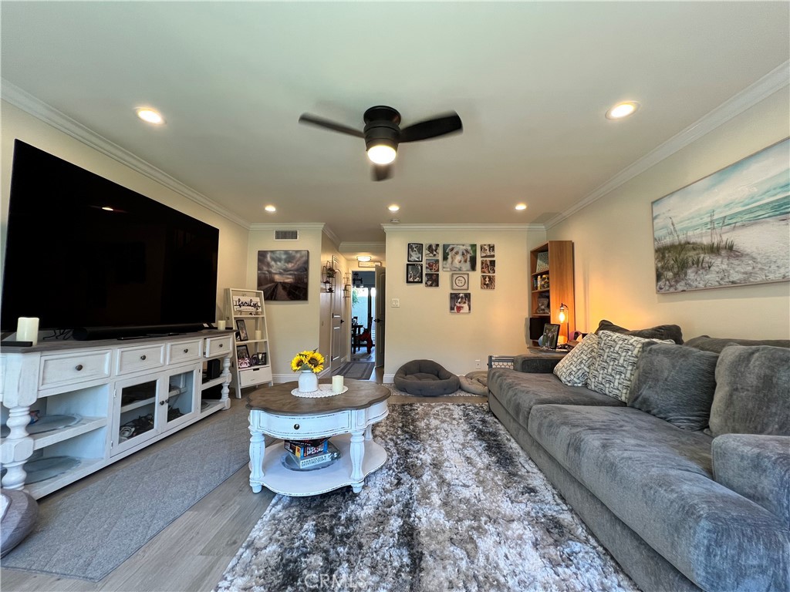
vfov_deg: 89.9
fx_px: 297
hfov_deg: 106.2
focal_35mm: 13
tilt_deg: +2.7
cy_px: 296
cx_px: 395
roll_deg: -0.5
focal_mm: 1.57
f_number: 1.8
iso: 125
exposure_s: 1/120
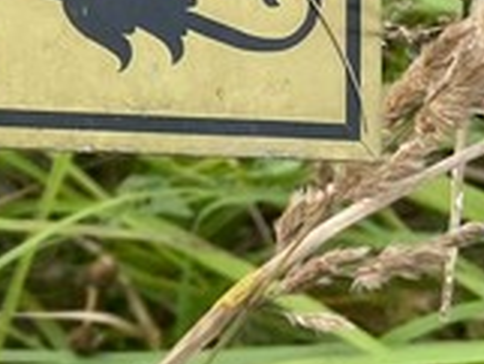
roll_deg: +0.5
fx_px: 1805
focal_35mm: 129
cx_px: -331
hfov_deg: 13.9
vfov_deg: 10.9
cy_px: -253
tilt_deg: -35.8
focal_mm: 4.2
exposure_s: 1/882
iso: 32
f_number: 1.6
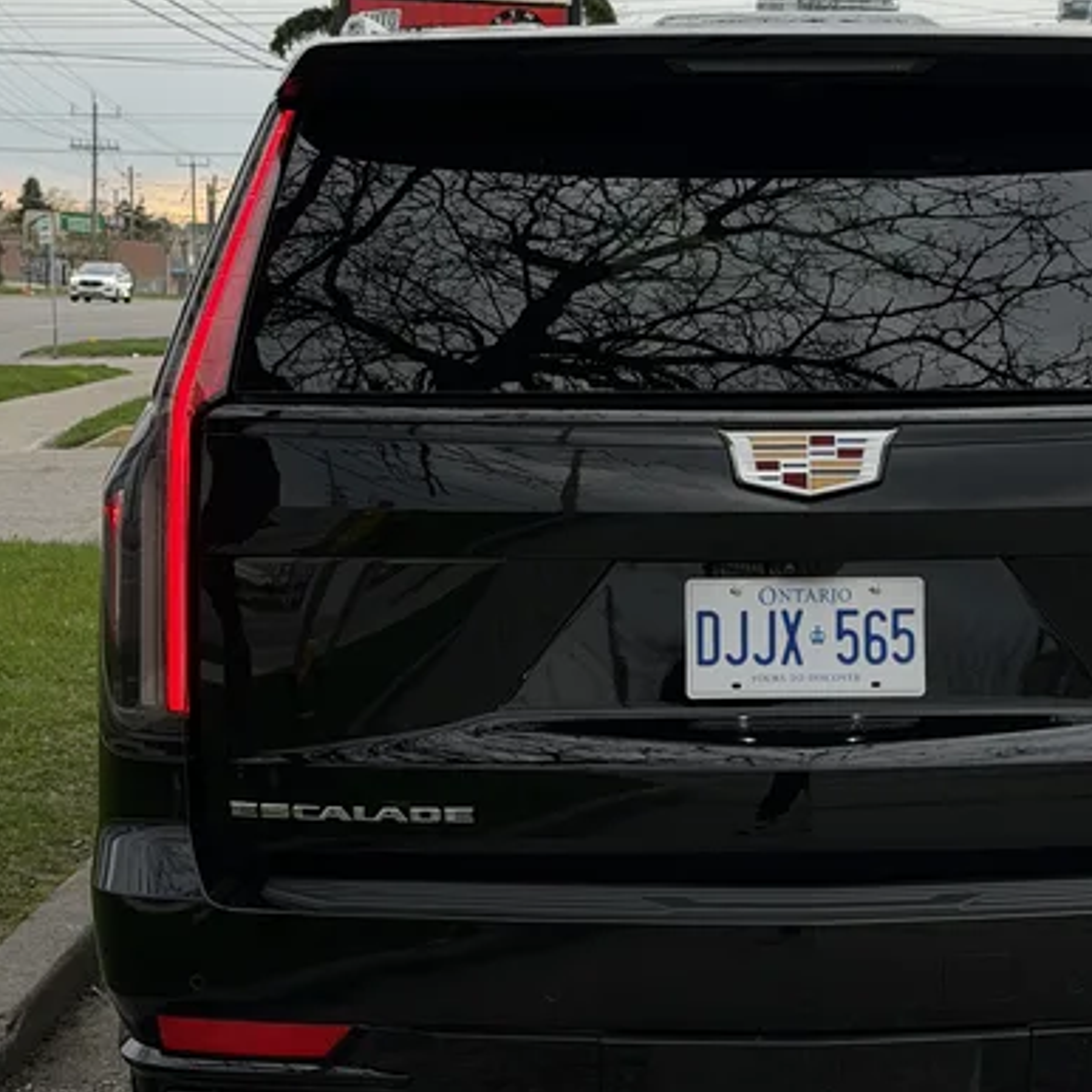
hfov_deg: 19.6
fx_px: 3141
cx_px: 812
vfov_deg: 19.7
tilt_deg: -5.9
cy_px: 620
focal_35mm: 88
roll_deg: -3.9
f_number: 1.78
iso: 80
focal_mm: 6.76
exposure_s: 1/327
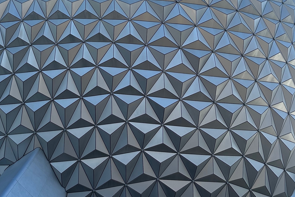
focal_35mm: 52
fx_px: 426
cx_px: 88
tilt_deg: +47.5
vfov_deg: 23.7
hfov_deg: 37.6
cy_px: -41
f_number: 1.78
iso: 80
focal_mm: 6.86
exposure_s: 1/5000
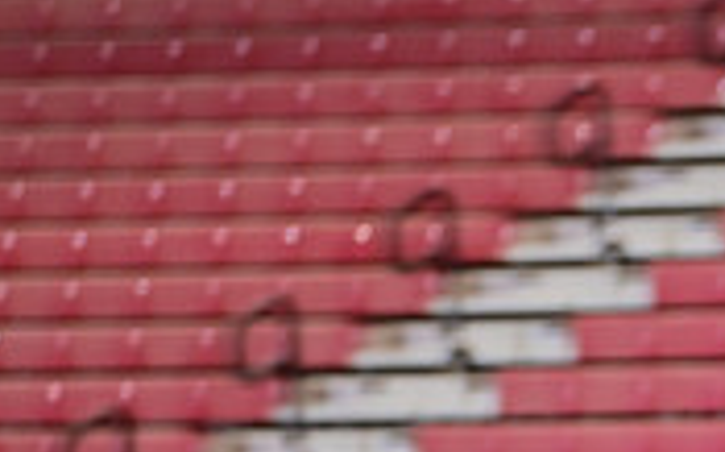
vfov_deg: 1.9
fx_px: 13344
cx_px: 924
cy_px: 798
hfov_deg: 3.1
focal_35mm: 676
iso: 1250
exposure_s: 1/200
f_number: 4
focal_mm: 200
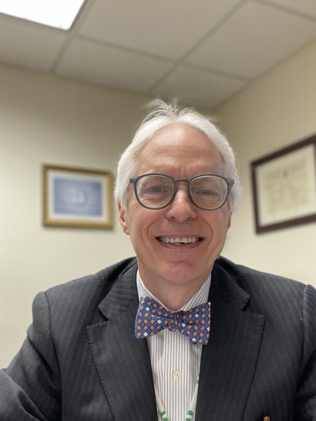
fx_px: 463
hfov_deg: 37.7
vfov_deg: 48.6
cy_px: 255
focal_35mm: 38
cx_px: 162
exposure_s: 1/60
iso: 200
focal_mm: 2.71
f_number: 2.2
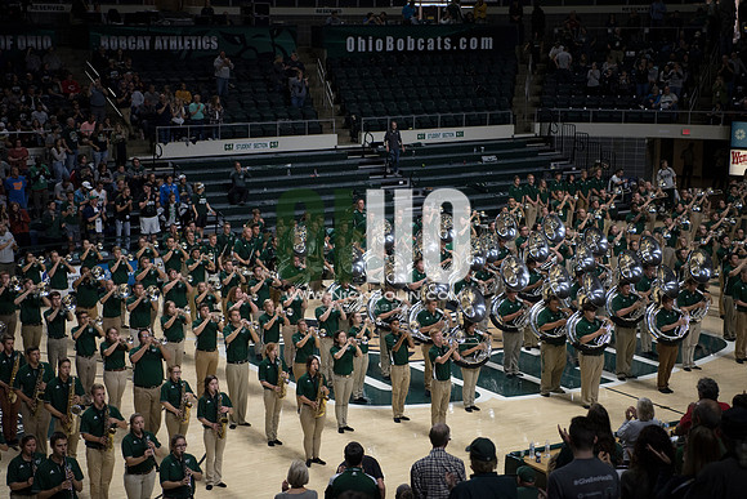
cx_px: 374
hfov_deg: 28.8
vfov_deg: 19.5
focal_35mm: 70
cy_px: 250
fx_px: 1453
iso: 2000
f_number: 2.8
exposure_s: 1/1000
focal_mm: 70
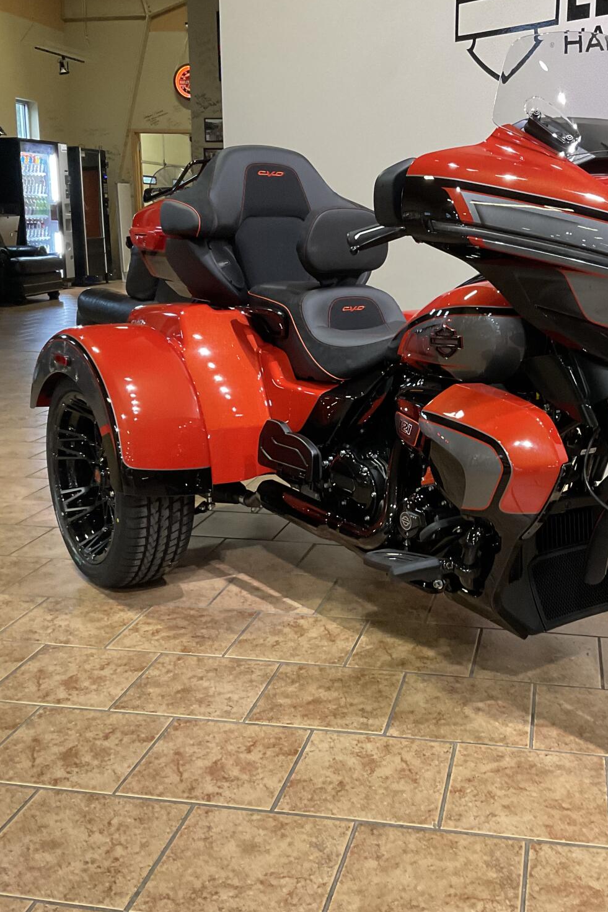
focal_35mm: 41
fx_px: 1038
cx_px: 411
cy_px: 448
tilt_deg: -13.3
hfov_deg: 32.3
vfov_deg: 47.4
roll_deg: -0.6
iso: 125
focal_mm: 3
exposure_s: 1/60
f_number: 1.8
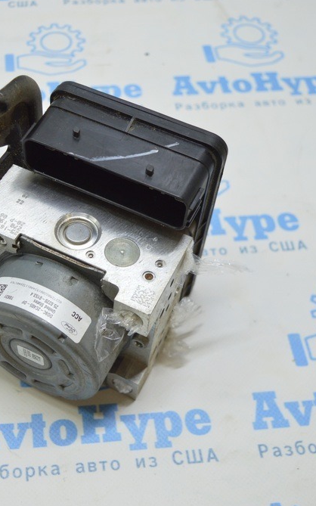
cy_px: 256
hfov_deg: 23.6
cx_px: 53
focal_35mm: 54
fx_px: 741
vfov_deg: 37.7
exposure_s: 1/60
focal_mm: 23
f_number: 3.8
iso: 400
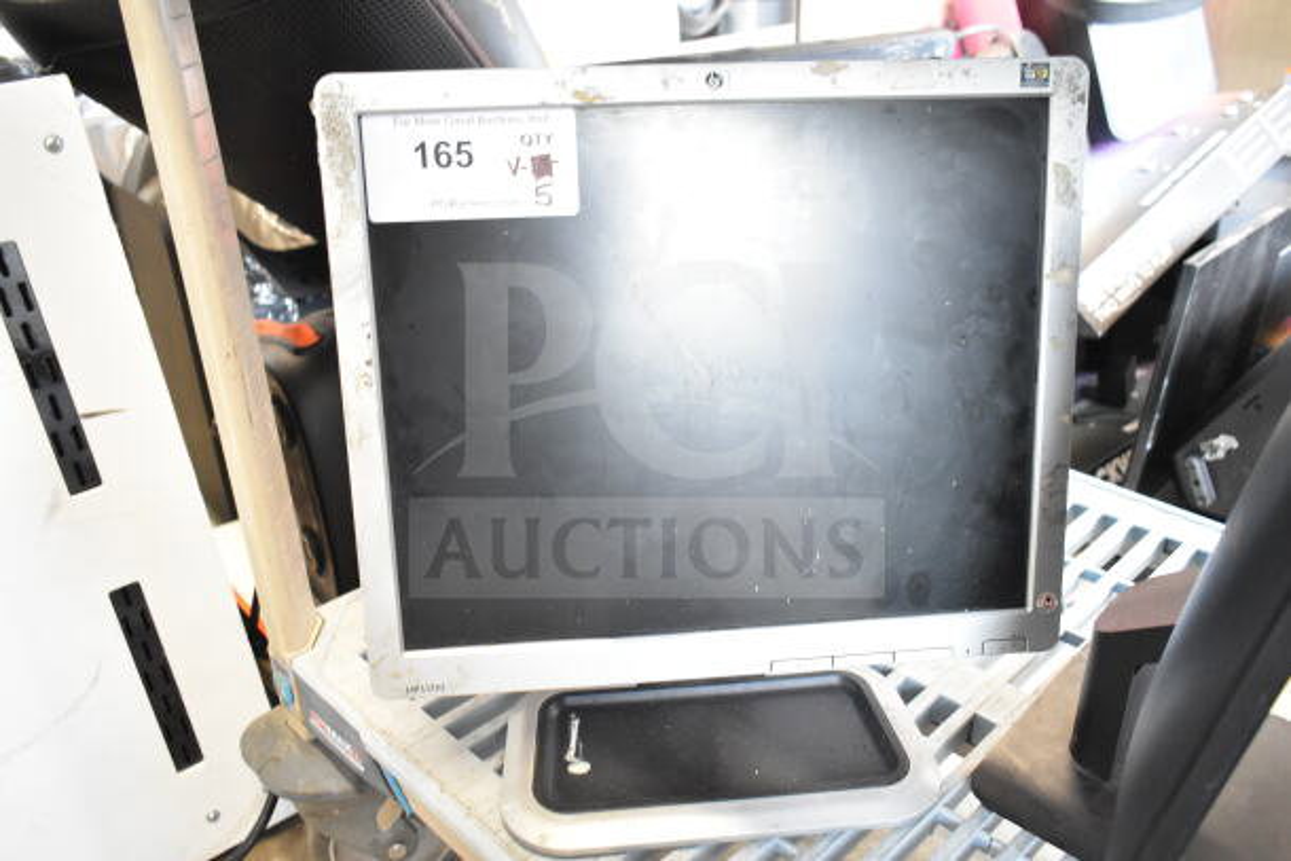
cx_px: 646
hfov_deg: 61.9
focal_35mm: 30
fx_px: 1076
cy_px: 430
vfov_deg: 43.6
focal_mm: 20
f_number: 3.8
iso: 2800
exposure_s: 1/30
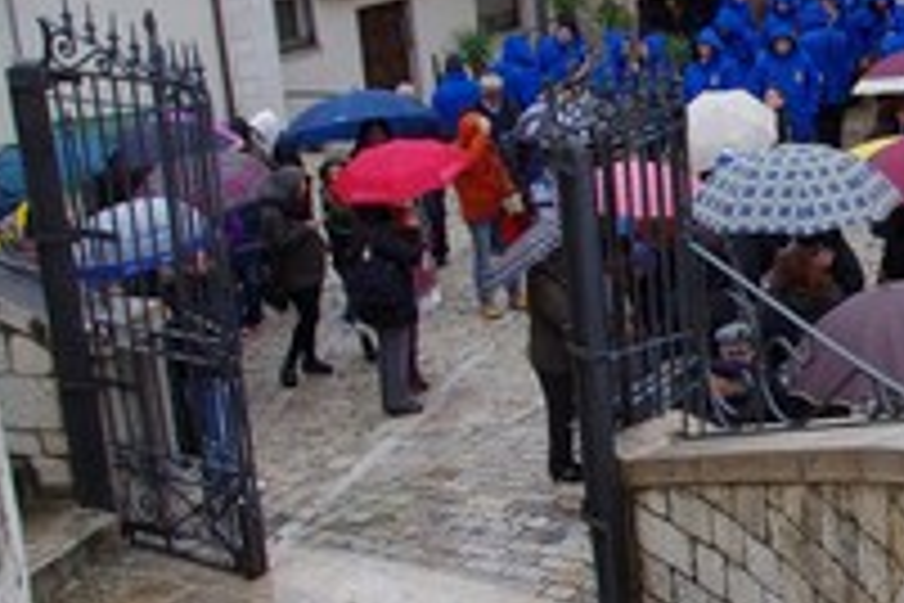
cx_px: 1079
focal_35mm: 67
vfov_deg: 20.3
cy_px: 209
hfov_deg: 26.7
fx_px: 1682
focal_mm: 18
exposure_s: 1/250
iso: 1000
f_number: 8
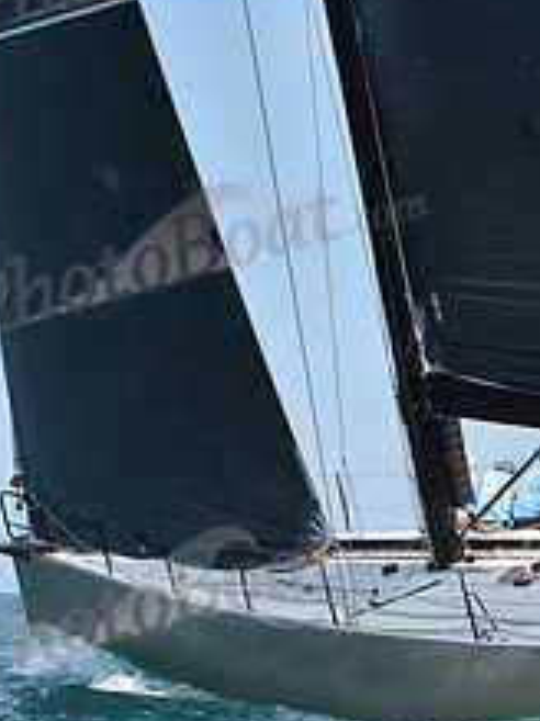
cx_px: 599
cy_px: 377
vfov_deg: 10.4
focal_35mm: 191
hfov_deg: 7.7
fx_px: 3977
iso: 250
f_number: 7.1
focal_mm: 75
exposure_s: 1/1250
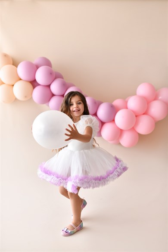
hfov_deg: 37.9
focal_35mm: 35
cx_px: 84
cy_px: 126
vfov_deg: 54.4
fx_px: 245
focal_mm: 35
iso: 400
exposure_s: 1/400
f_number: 2.2
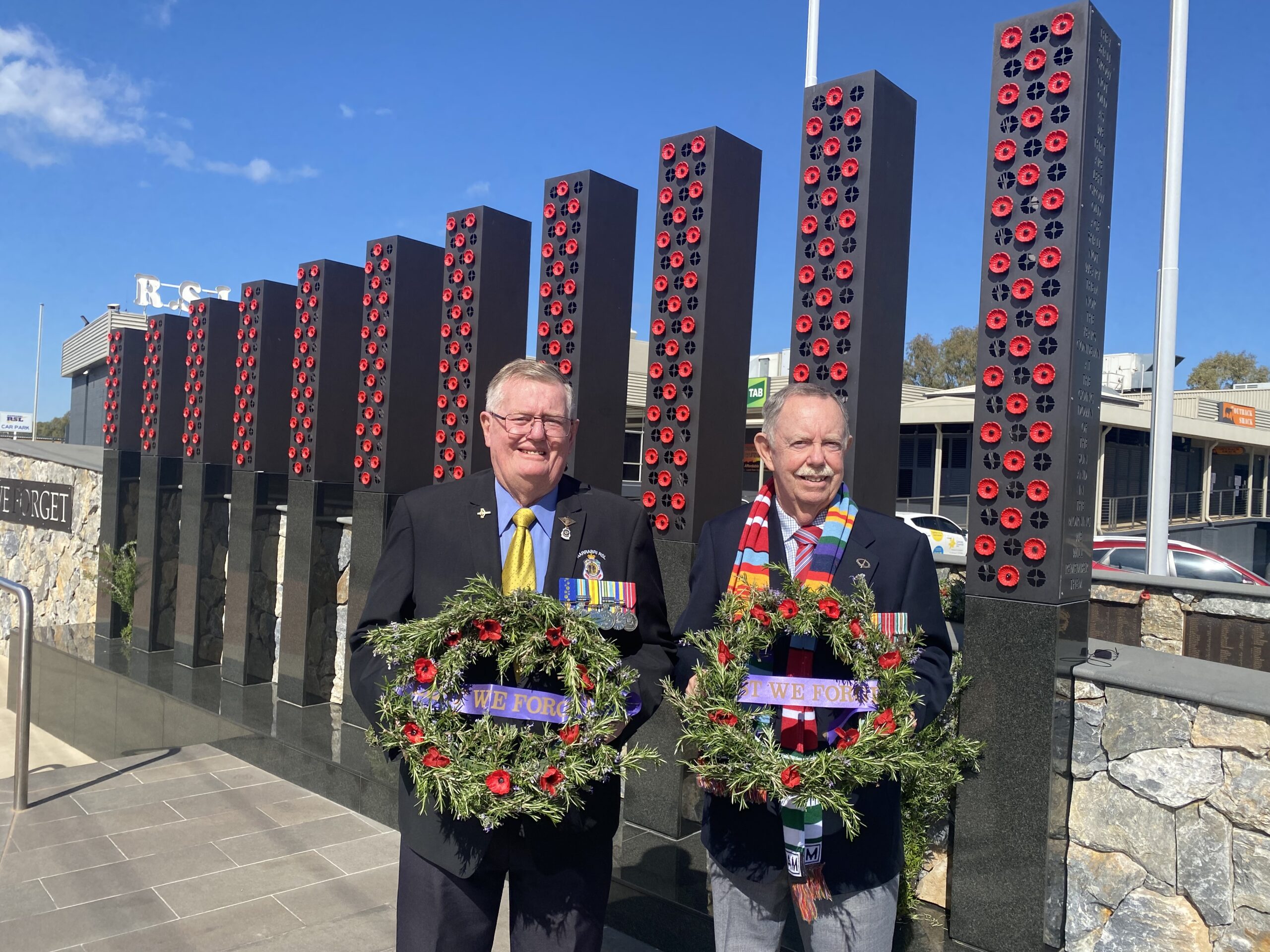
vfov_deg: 53.1
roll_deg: -3.6
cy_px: 476
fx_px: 954
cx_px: 635
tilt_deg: -2.1
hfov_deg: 67.3
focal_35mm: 26
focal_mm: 4.25
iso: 32
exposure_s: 1/2890
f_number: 1.8
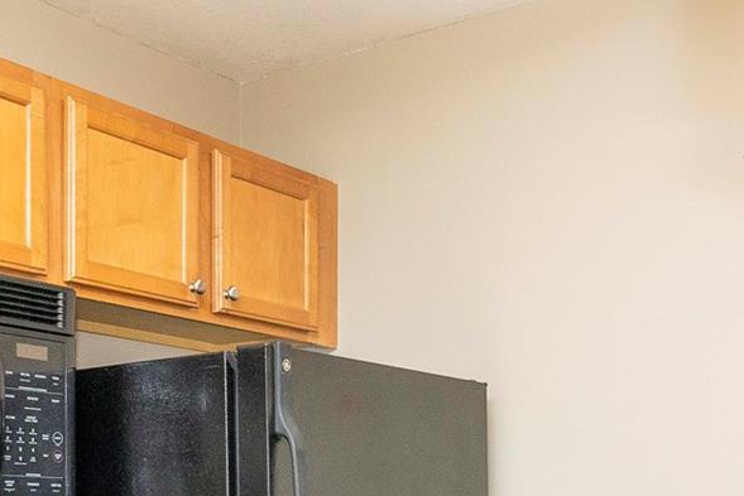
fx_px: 1178
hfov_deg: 35.0
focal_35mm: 57
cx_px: 383
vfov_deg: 22.0
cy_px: 591
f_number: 8
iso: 640
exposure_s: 1/200
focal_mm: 14
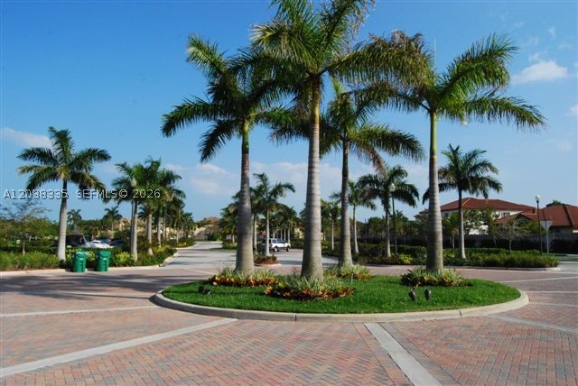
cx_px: 289
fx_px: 434
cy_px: 193
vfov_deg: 48.0
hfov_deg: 67.3
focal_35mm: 27
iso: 800
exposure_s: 1/640
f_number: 13
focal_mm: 18
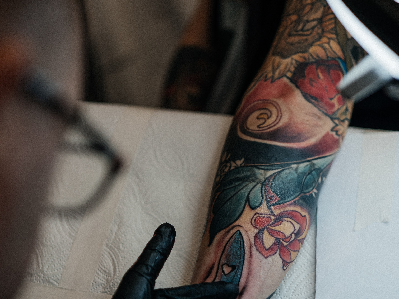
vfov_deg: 20.3
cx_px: 209
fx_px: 830
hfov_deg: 27.0
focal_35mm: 72
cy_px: 219
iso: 100
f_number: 1.8
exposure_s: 1/125
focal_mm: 45
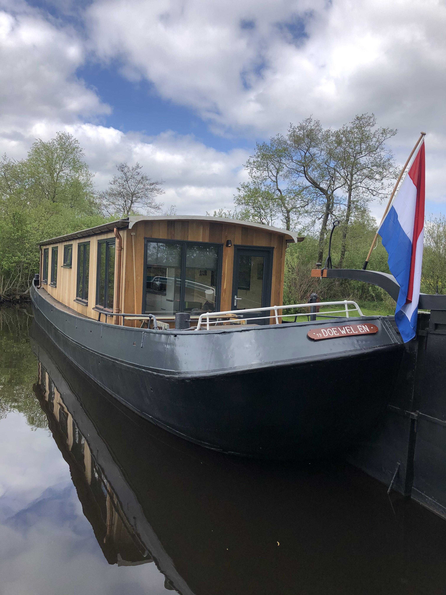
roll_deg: -3.0
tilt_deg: -1.9
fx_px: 481
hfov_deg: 49.7
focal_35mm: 28
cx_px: 223
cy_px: 298
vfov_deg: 63.4
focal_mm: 3.99
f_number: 1.8
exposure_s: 1/1473
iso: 20
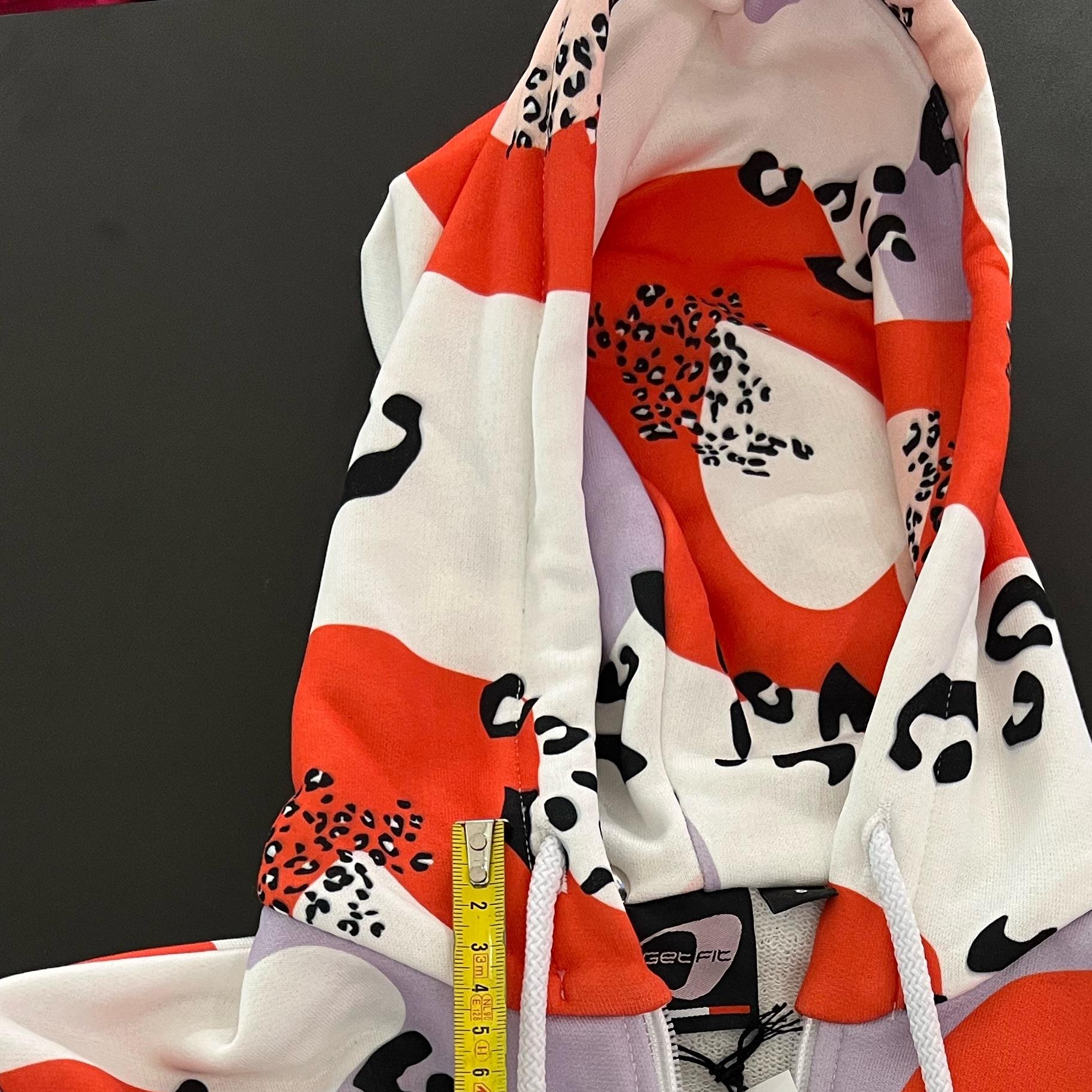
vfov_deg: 30.1
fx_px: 1820
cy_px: 1190
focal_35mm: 51
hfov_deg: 33.1
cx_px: 715
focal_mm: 5.7
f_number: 1.5
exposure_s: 1/60
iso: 125
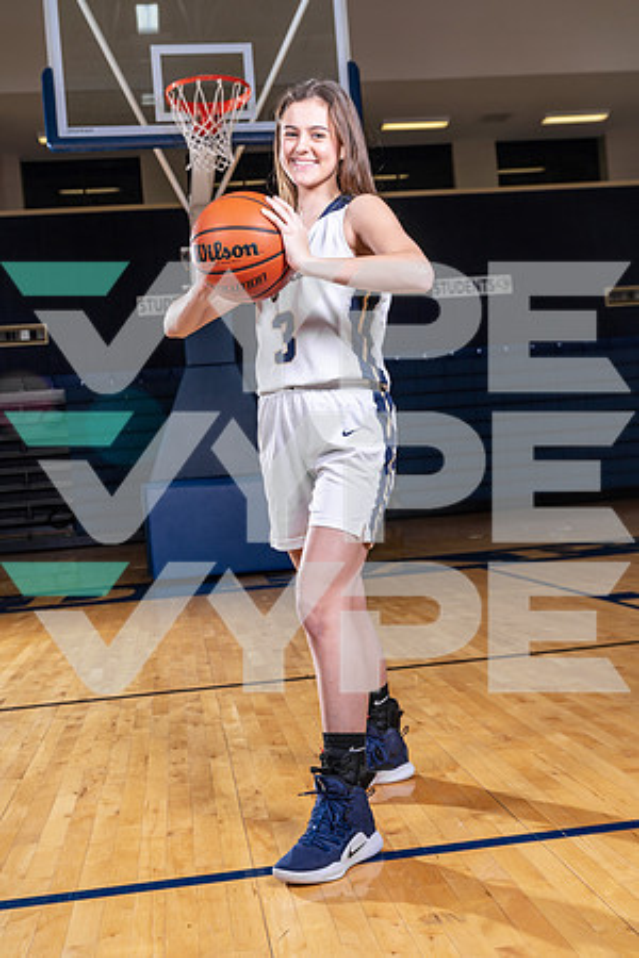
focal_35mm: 41
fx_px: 1092
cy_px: 479
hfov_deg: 32.6
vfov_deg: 47.4
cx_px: 320
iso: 100
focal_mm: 41
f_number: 5.6
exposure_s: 1/125
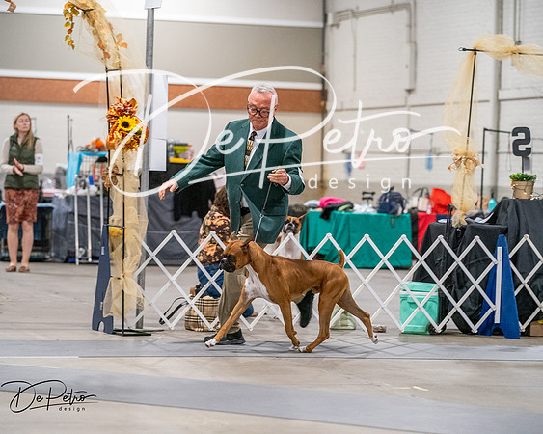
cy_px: 217
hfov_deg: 13.1
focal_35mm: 148
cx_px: 272
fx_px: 2370
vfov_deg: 10.5
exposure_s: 1/250
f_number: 3.5
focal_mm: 131
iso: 6400
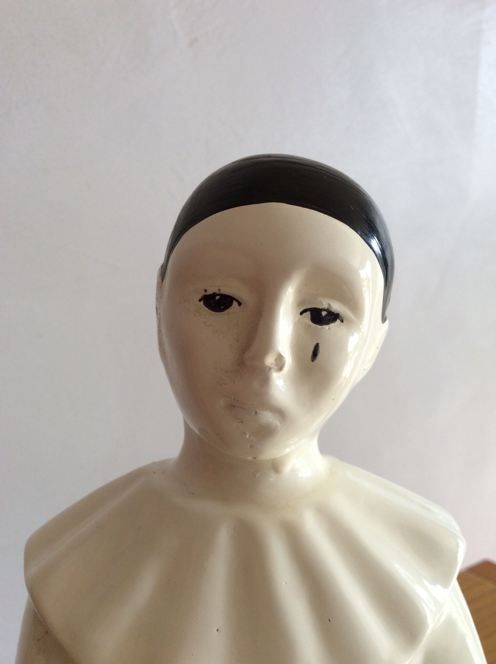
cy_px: 332
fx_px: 613
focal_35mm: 32
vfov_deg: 56.9
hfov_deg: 44.1
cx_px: 248
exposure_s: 1/50
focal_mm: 3.3
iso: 50
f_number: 2.4
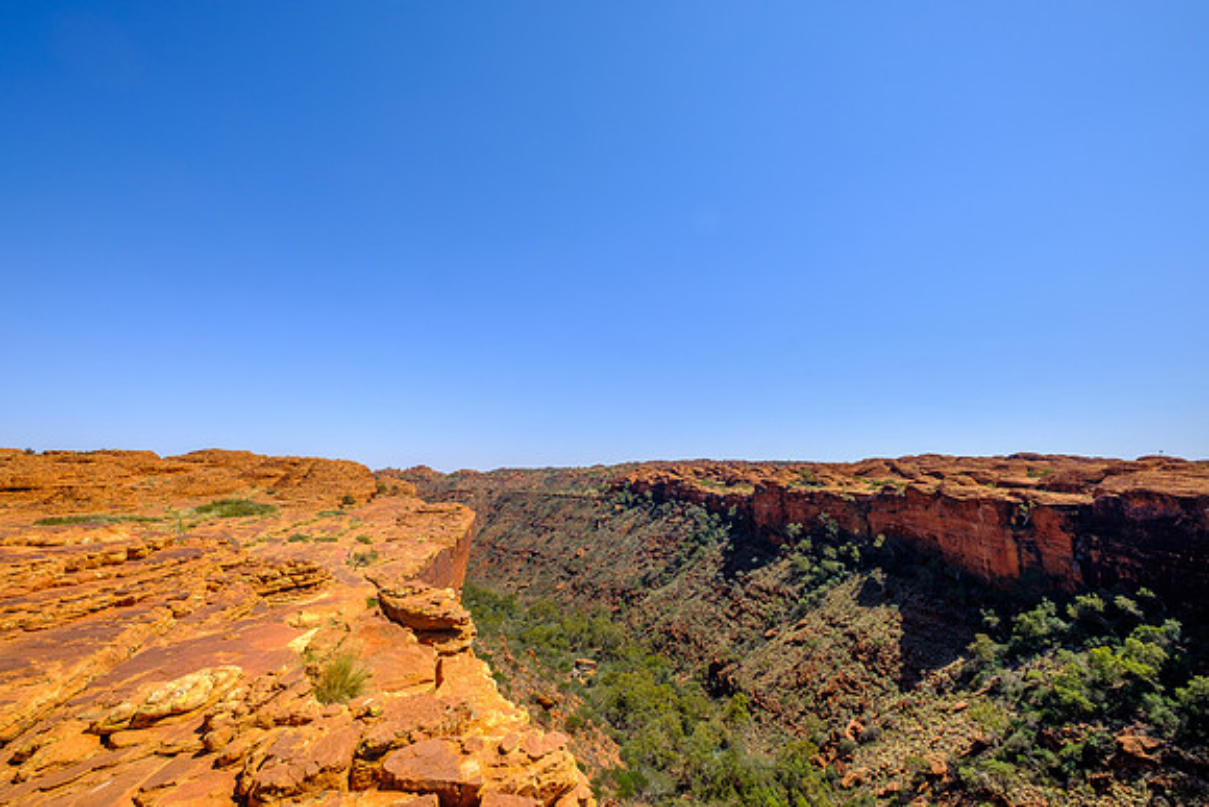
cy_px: 404
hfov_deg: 100.4
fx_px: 504
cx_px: 604
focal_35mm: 15
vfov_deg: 77.4
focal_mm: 10
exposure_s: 1/500
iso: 200
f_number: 8
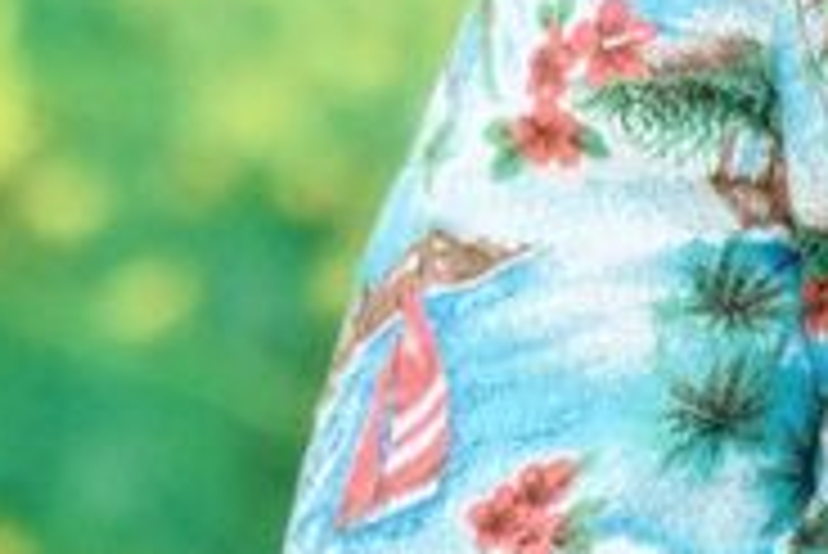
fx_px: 19772
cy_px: -275
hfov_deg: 2.4
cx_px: 1161
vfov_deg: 1.6
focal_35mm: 859
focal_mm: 88
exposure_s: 1/2000
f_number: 2.8
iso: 640
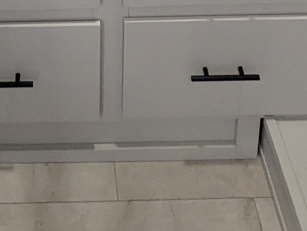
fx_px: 648
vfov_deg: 16.0
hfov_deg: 26.1
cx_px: 59
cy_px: -226
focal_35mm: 73
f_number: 2.2
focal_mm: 2.35
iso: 823
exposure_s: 1/97.1
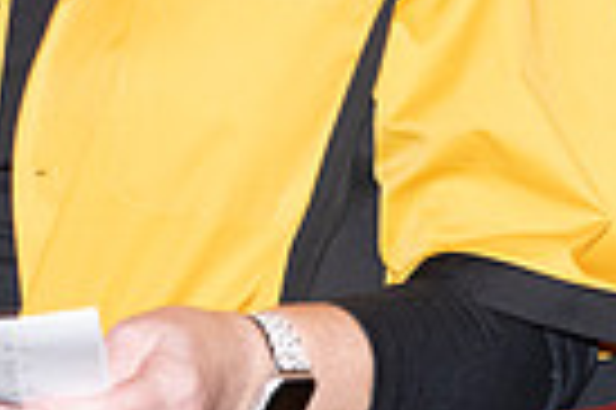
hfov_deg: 6.0
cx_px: -76
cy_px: -151
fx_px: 5862
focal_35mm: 343
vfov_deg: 4.0
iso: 1600
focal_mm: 81
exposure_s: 1/60
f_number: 5.6
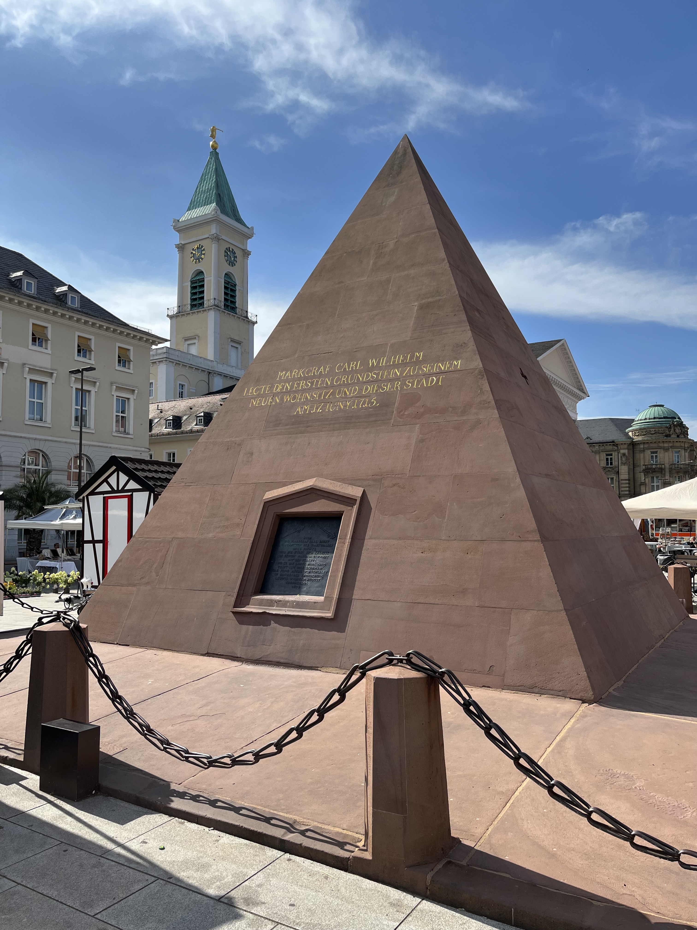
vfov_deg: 67.3
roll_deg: +0.9
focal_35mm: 26
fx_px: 698
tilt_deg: +3.9
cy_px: 465
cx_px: 348
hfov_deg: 53.1
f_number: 1.6
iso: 50
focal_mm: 5.1
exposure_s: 1/2358
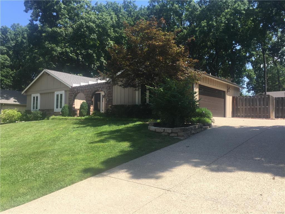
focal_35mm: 29
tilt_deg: +4.8
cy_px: 107
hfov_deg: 61.7
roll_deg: -2.0
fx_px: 239
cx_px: 142
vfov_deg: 48.2
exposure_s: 1/920
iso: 32
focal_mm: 4.15
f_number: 2.2
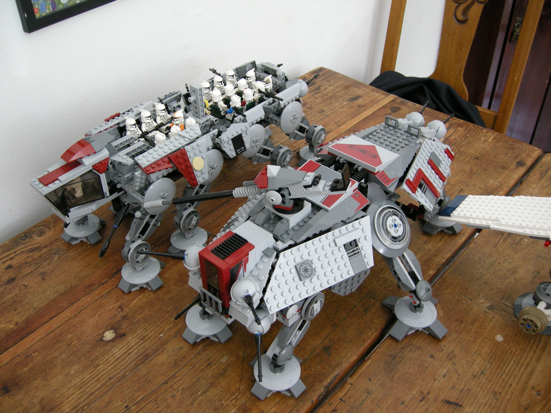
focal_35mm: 36
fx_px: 573
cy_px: 206
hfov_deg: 51.4
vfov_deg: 39.7
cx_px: 276
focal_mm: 7.5
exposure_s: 1/30
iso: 132
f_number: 2.7
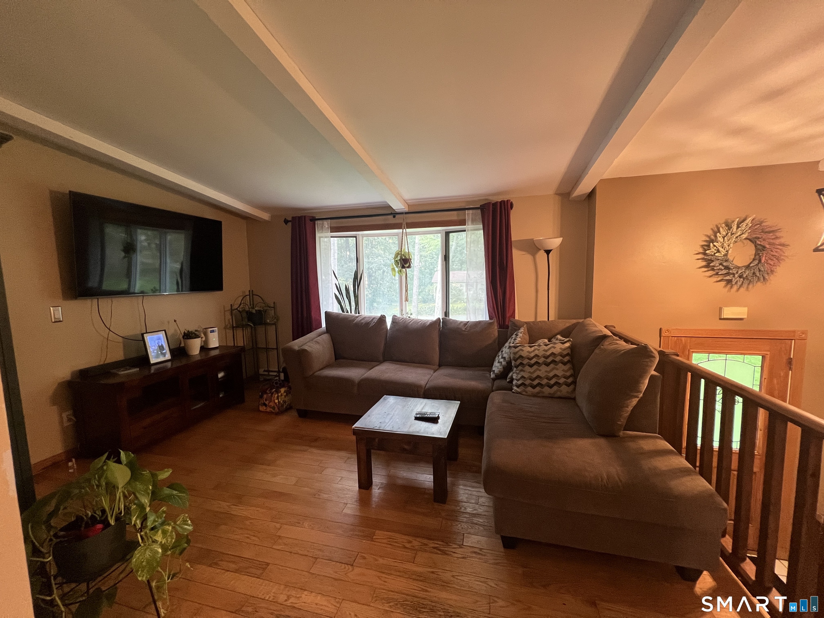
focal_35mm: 13
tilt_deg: -6.0
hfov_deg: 106.2
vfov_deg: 89.9
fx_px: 309
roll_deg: +0.8
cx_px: 412
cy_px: 309
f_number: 1.8
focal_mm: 1.57
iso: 320
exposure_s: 1/60
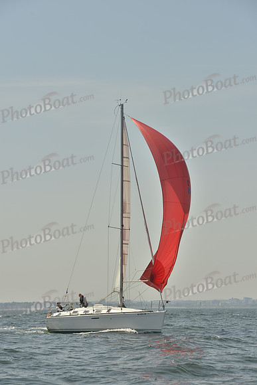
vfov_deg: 19.5
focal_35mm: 105
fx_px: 1124
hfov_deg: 13.0
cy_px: 192
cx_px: 128
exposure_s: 1/1250
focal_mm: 105
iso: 200
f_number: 9
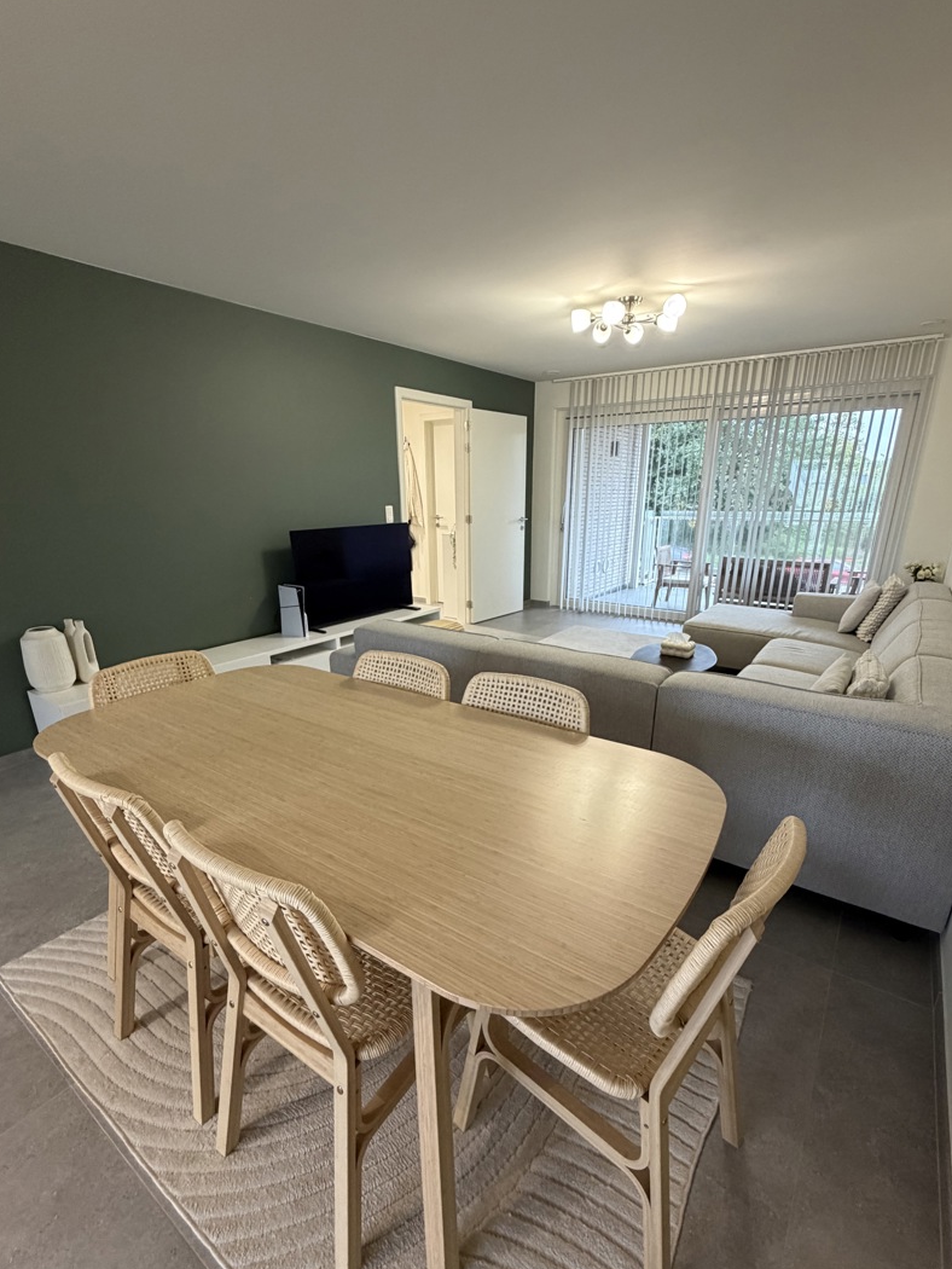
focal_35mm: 16
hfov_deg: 78.1
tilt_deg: -19.4
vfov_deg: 94.2
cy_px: 693
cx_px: 477
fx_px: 586
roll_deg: +0.1
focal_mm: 2.22
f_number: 2.2
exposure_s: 1/50
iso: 320
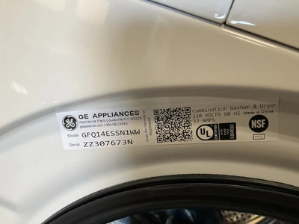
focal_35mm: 29
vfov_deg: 48.2
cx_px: 150
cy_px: 112
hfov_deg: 61.7
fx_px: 250
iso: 80
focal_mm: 3
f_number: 1.8
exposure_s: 1/60
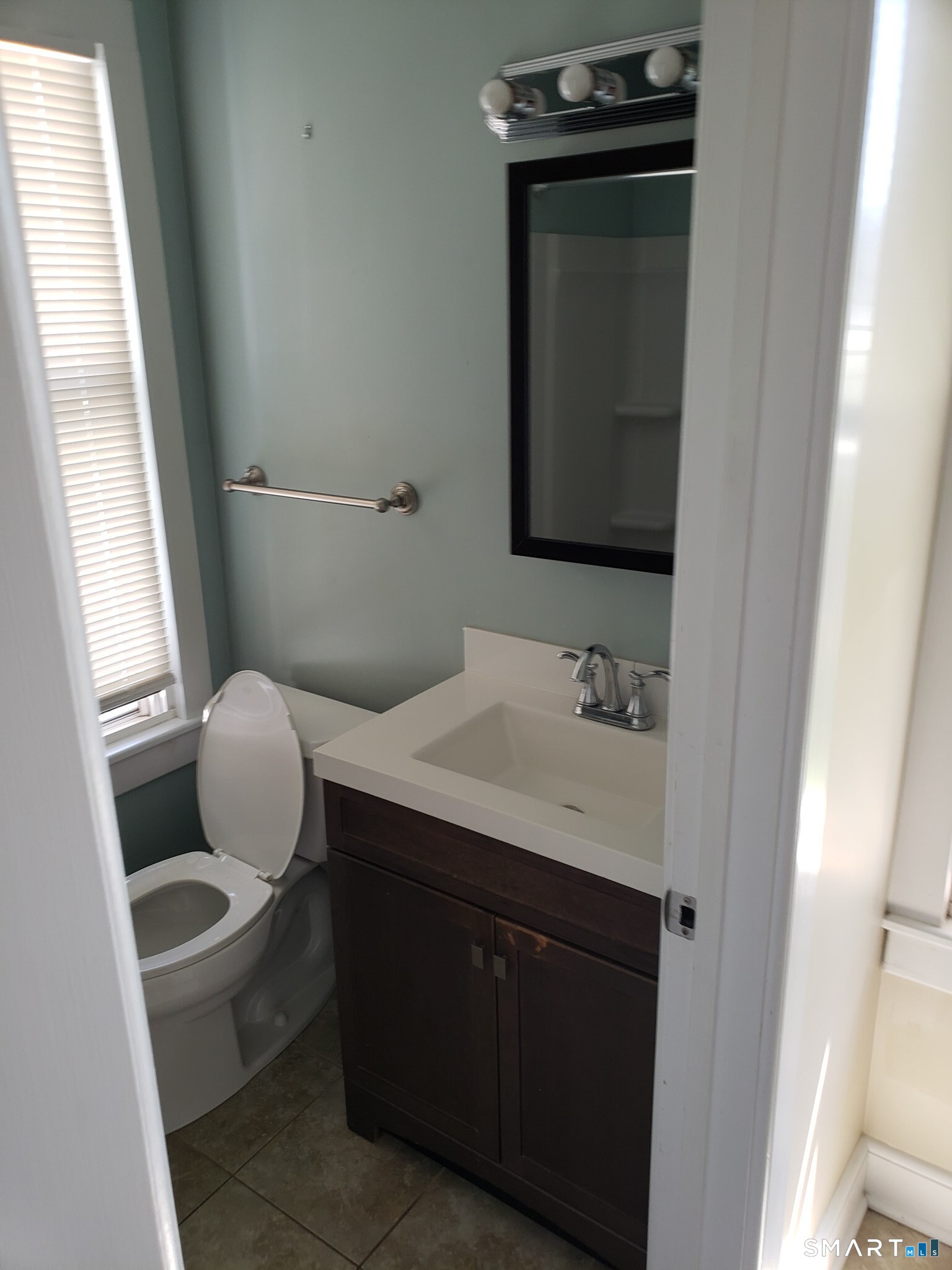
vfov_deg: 67.3
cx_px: 476
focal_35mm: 26
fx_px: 953
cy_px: 635
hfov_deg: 53.1
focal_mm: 4.3
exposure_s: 1/50
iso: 80
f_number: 2.4
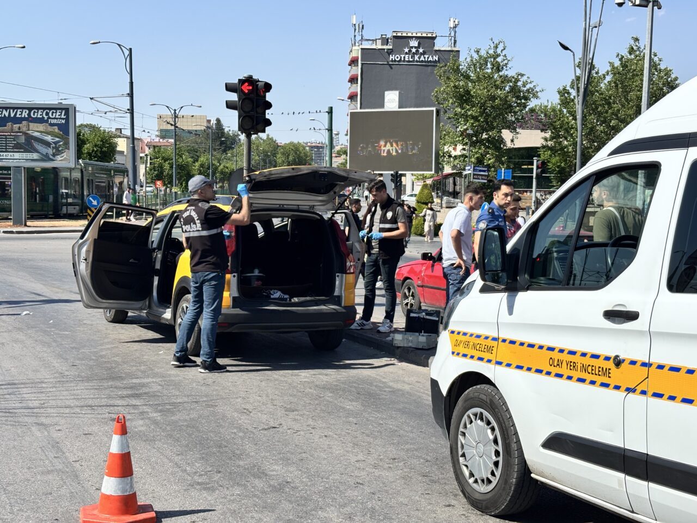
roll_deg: -0.8
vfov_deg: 28.0
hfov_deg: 36.8
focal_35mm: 52
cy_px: 262
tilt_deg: -3.1
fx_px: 1047
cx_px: 348
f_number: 1.6
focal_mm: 5.96
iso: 40
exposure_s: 1/2933
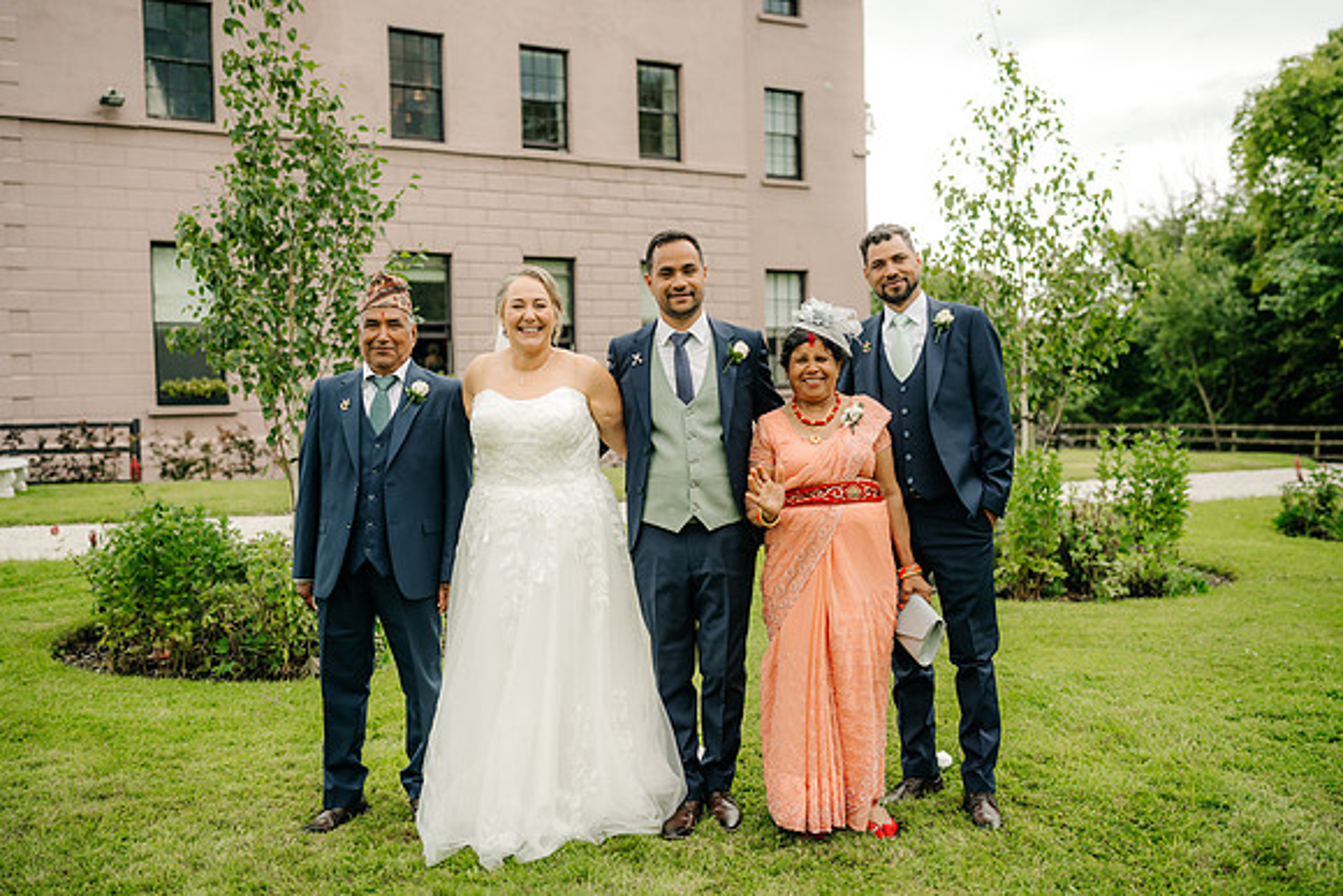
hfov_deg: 54.4
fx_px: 1306
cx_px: 672
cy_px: 448
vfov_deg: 37.9
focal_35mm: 35
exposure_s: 1/500
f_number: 2.2
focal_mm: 35
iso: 100
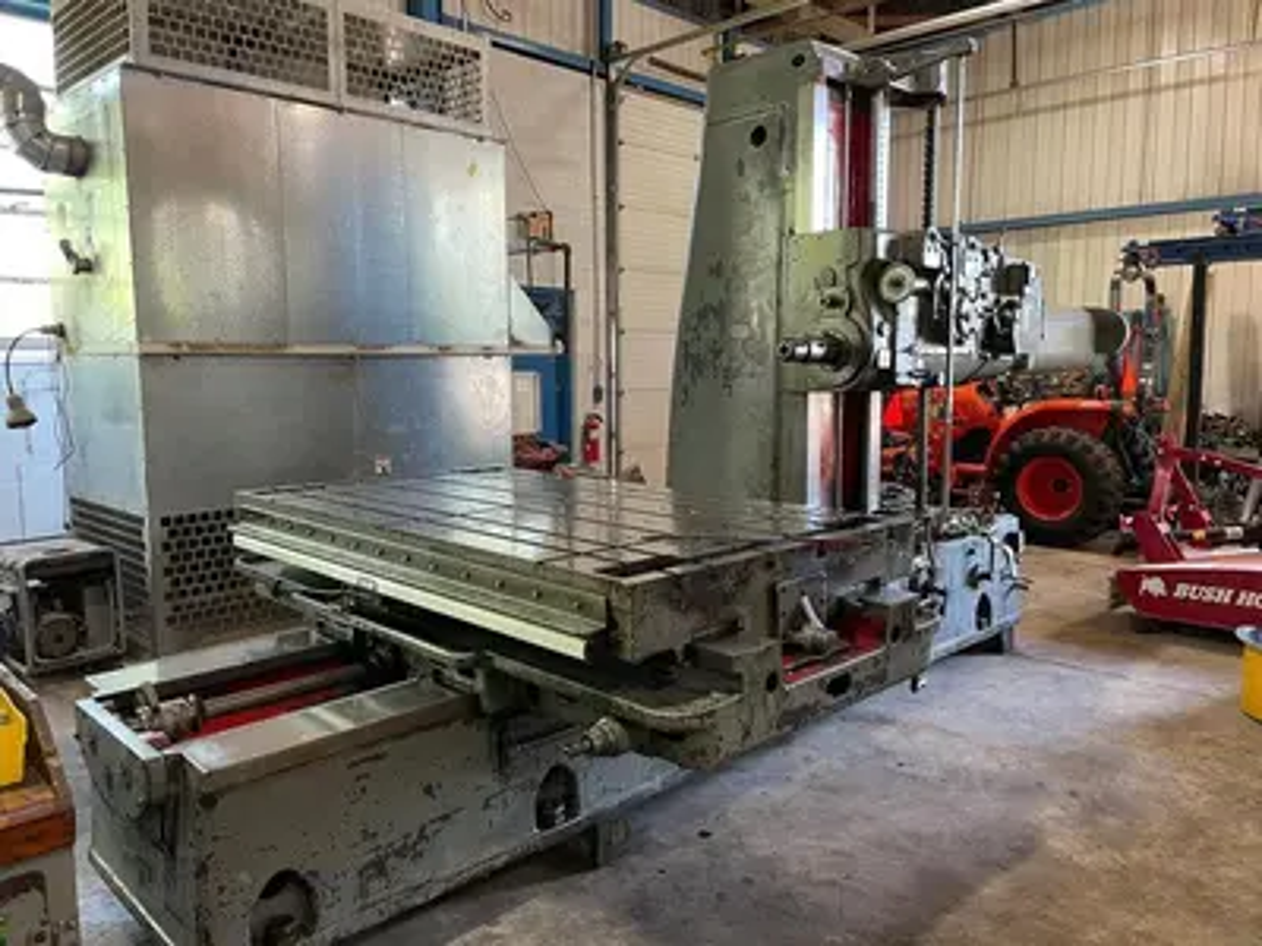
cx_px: 631
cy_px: 473
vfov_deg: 53.1
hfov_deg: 67.3
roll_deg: +0.0
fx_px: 948
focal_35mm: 26
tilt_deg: -7.8
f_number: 1.6
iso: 125
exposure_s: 1/60
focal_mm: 4.2
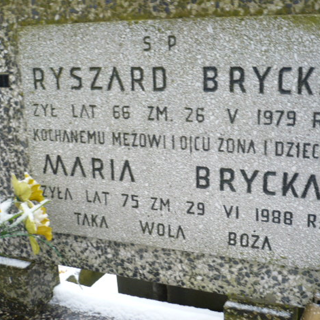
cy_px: 162
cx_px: 175
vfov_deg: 40.0
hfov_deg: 40.0
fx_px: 439
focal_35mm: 42
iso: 100
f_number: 2.8
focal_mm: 5.8
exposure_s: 1/30
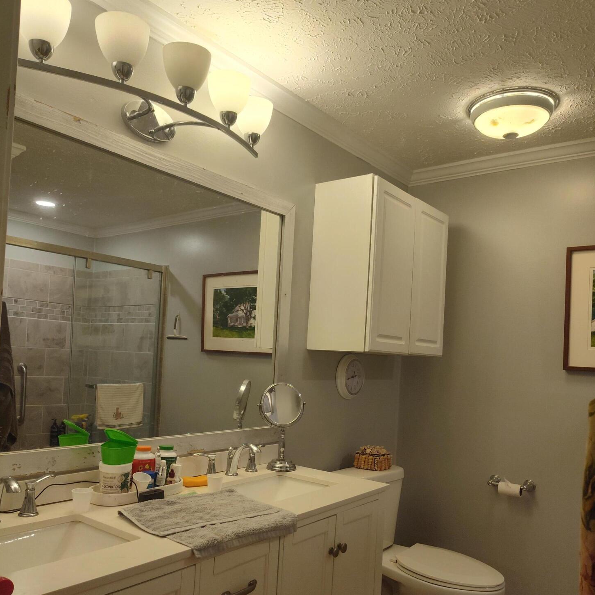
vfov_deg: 57.0
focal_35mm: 28
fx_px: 545
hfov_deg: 57.3
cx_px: 298
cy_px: 343
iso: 344
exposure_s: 1/120
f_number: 1.8
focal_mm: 5.56
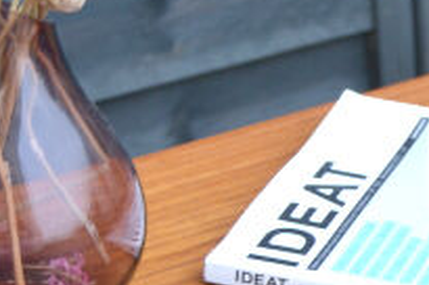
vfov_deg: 6.5
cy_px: 228
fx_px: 2510
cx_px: 655
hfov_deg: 9.5
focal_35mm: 211
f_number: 4.5
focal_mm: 32
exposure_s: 1/125
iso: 200
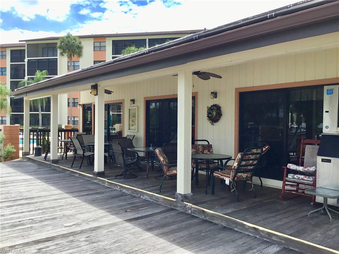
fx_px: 304
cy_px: 127
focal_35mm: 31
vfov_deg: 45.4
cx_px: 170
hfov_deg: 58.4
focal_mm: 3.3
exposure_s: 1/696
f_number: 2.4
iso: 25
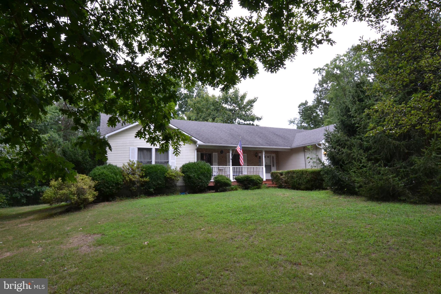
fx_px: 257
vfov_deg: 59.5
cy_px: 147
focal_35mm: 21
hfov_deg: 81.2
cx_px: 220
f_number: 8
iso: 1600
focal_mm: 14
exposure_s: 1/60
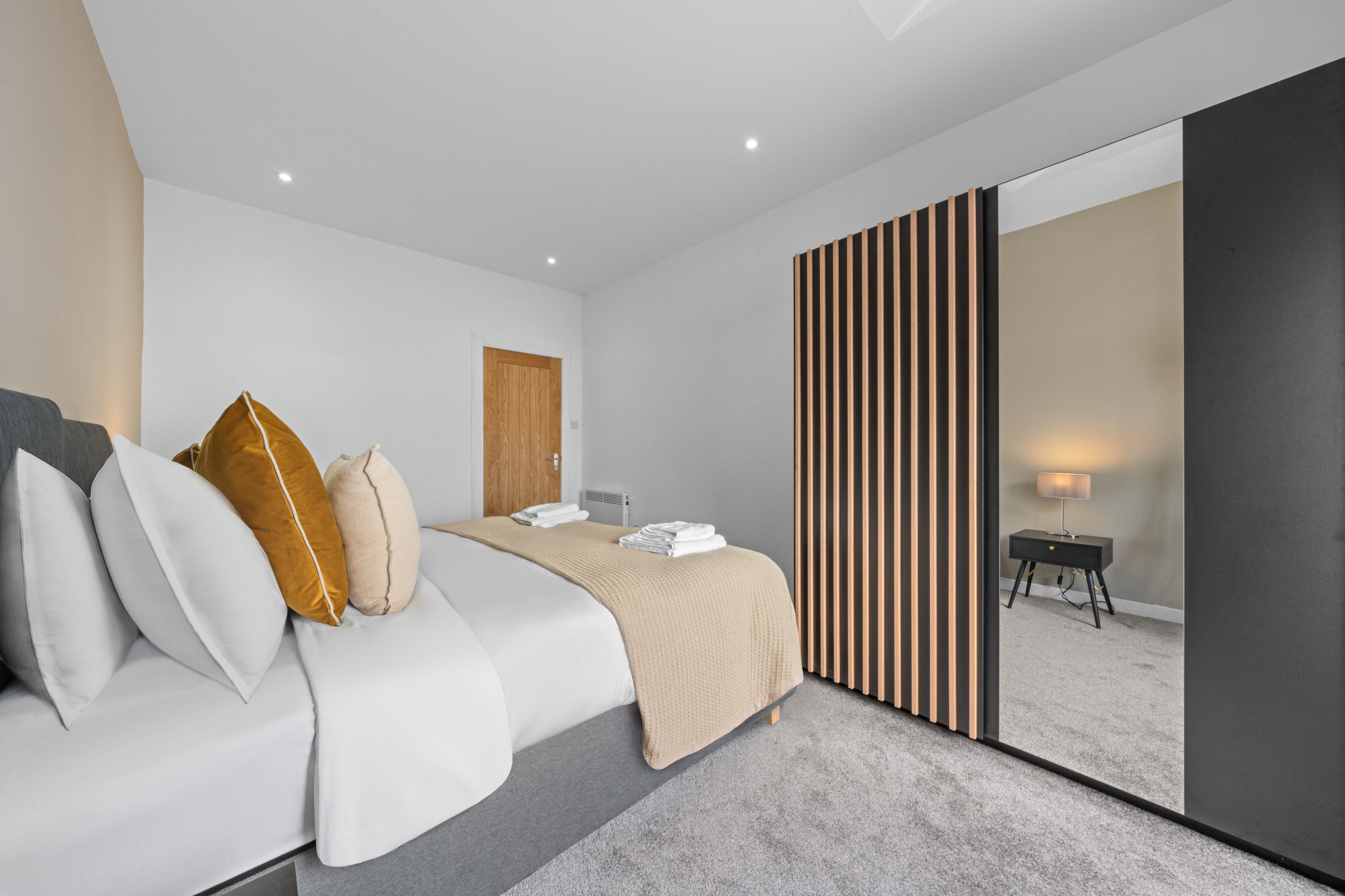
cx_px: 672
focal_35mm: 12
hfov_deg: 112.6
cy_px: 448
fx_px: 448
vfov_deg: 90.0
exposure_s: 1/1.67
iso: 800
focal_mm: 12
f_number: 18
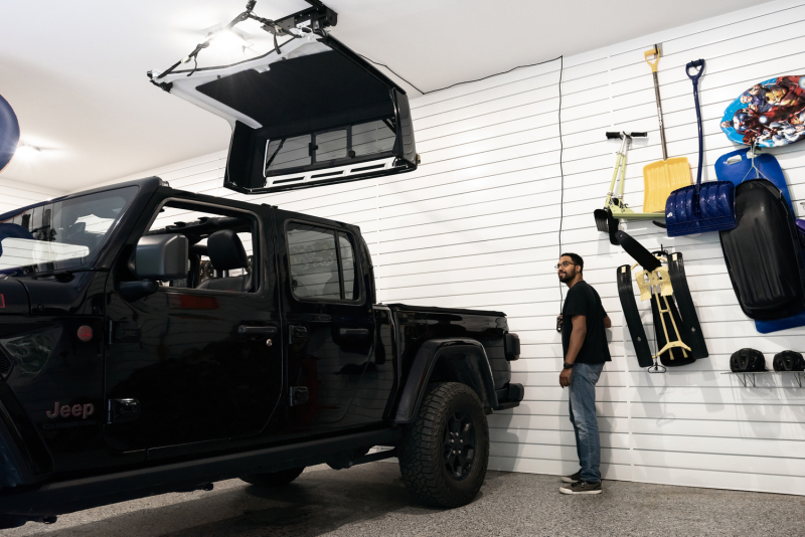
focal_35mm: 31
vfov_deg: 42.4
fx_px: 693
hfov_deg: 60.3
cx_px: 402
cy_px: 268
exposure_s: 1/80
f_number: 7.1
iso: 800
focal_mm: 31
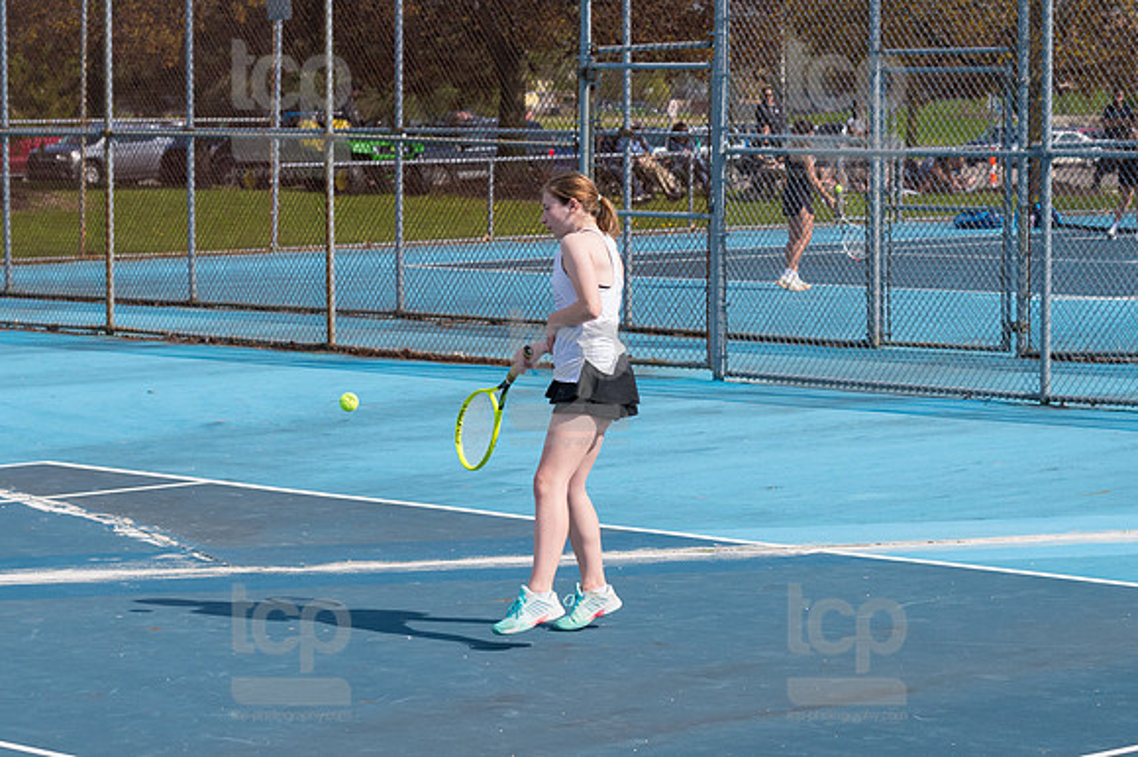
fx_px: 3886
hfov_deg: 16.7
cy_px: 378
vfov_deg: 11.1
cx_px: 569
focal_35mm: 123
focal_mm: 82
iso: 320
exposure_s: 1/1600
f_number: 5.6
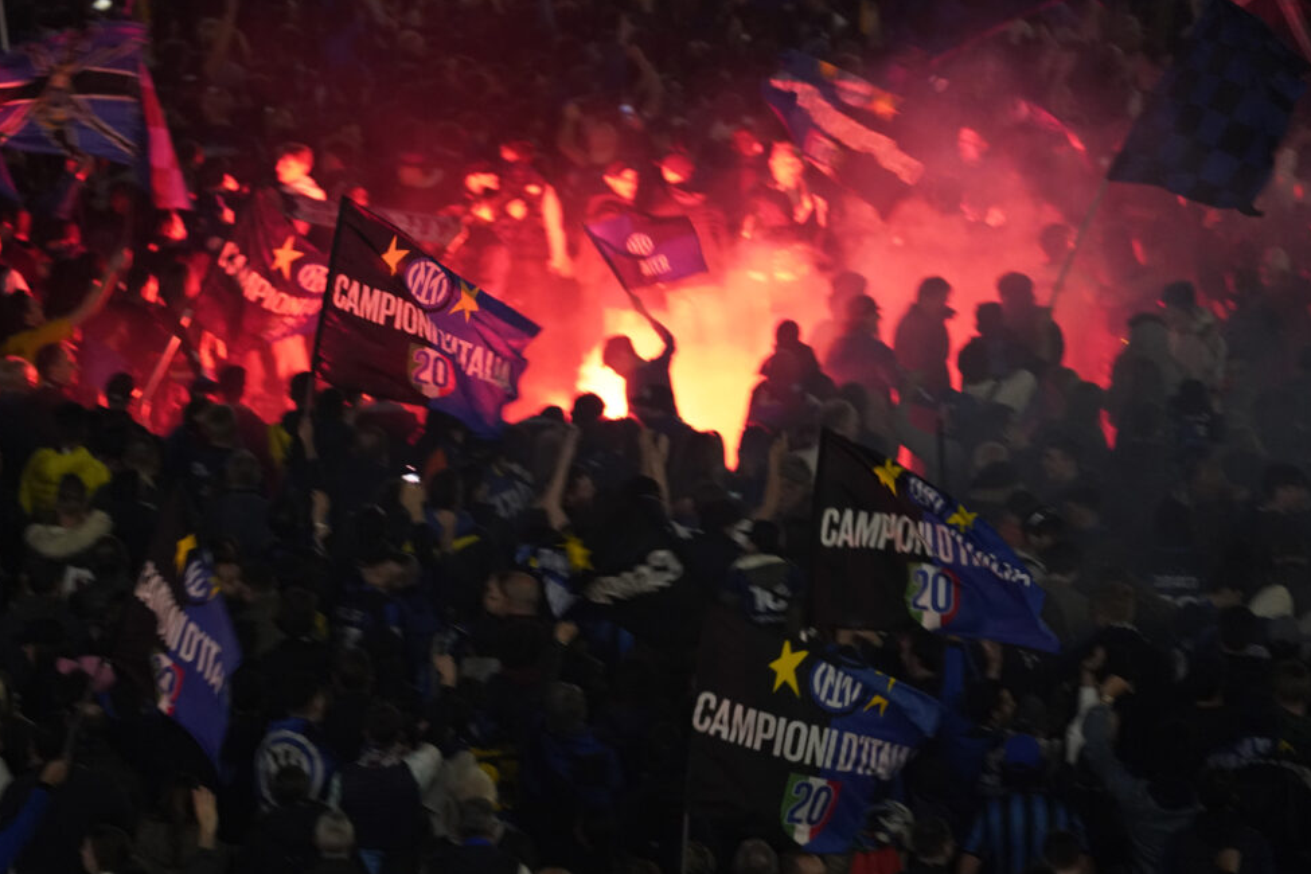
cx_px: 627
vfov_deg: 4.4
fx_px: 11470
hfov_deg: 6.5
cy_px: 455
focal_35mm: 315
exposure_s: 1/100
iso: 5000
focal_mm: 300
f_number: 2.8
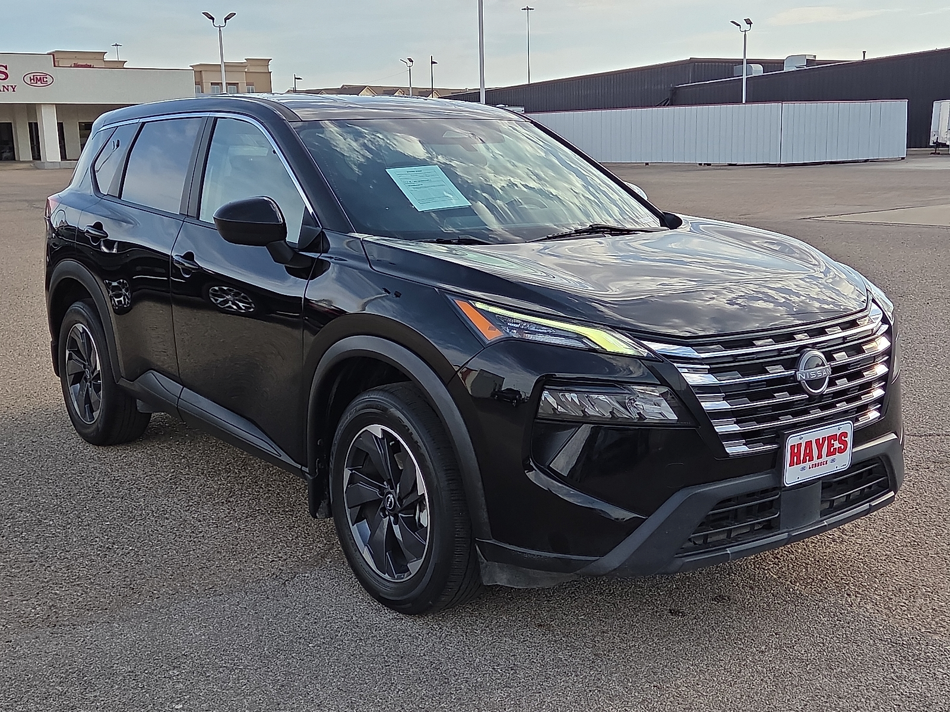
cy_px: 356
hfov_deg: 44.8
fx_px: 1153
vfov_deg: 34.3
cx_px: 475
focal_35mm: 42
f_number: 1.8
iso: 25
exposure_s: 1/1250
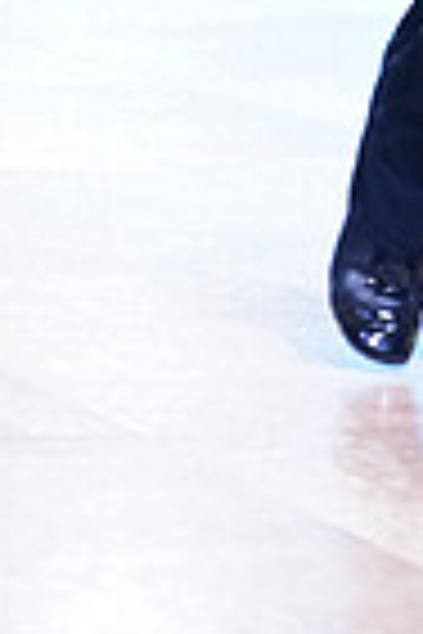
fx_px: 5710
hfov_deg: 4.2
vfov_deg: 6.3
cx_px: 16
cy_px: -342
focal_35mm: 324
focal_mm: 79
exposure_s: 1/320
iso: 2000
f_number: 2.8
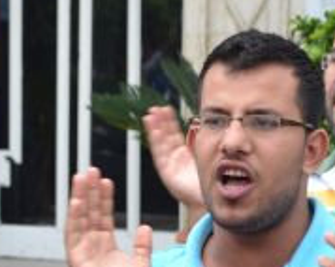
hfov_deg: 7.9
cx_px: 2
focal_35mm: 243
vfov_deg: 6.3
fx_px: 2407
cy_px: 229
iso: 100
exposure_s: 1/125
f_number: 5.6
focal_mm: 48
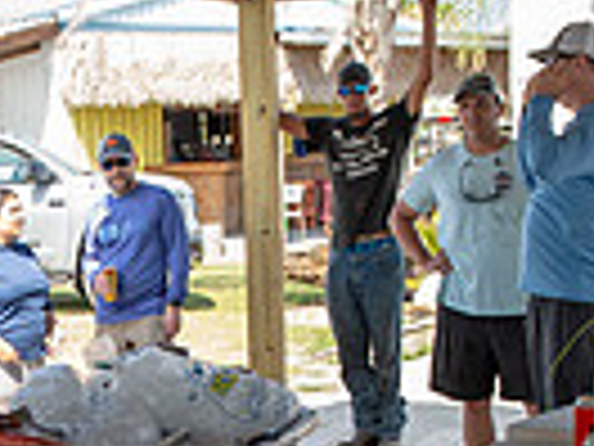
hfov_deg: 16.9
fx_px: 1956
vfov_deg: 12.7
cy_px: 505
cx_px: 14
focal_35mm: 114
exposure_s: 1/250
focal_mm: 27
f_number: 5
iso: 200
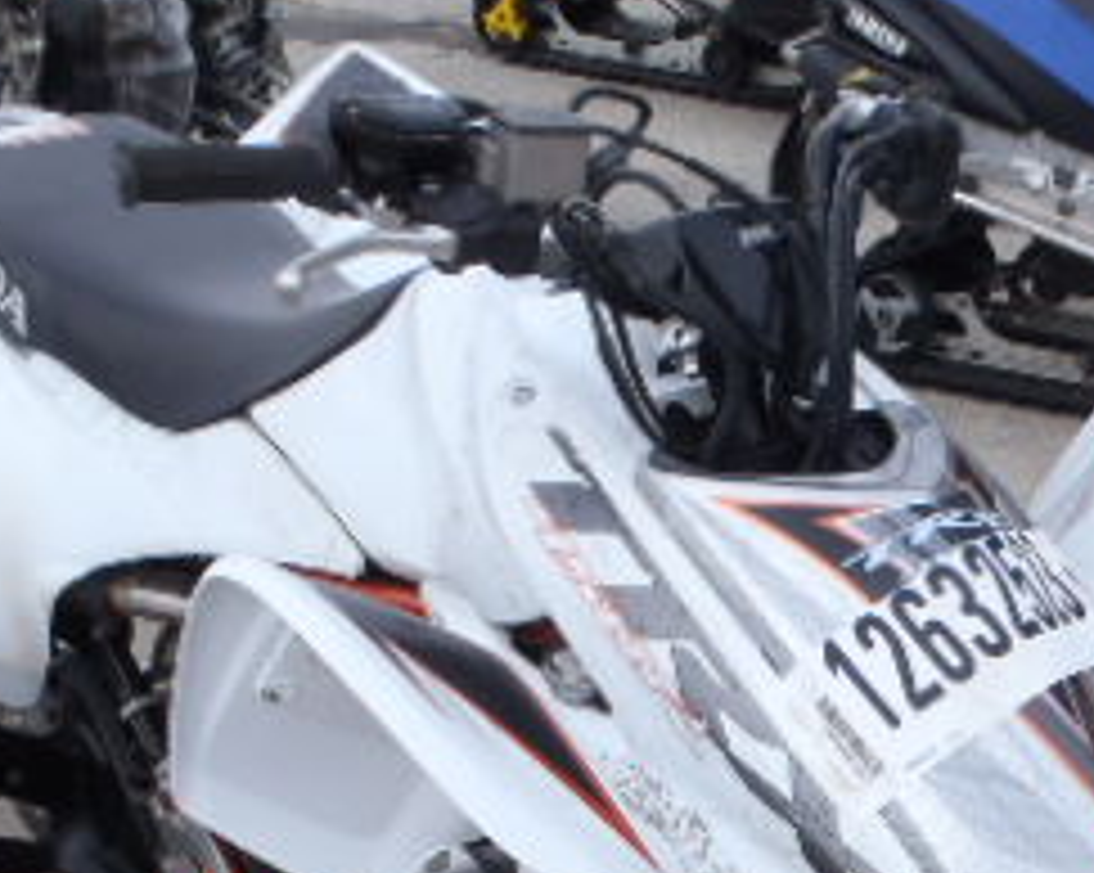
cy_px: 1048
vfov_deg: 19.9
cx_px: 648
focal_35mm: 72
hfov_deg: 26.4
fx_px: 2329
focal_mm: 5
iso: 80
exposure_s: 1/320
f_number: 4.5
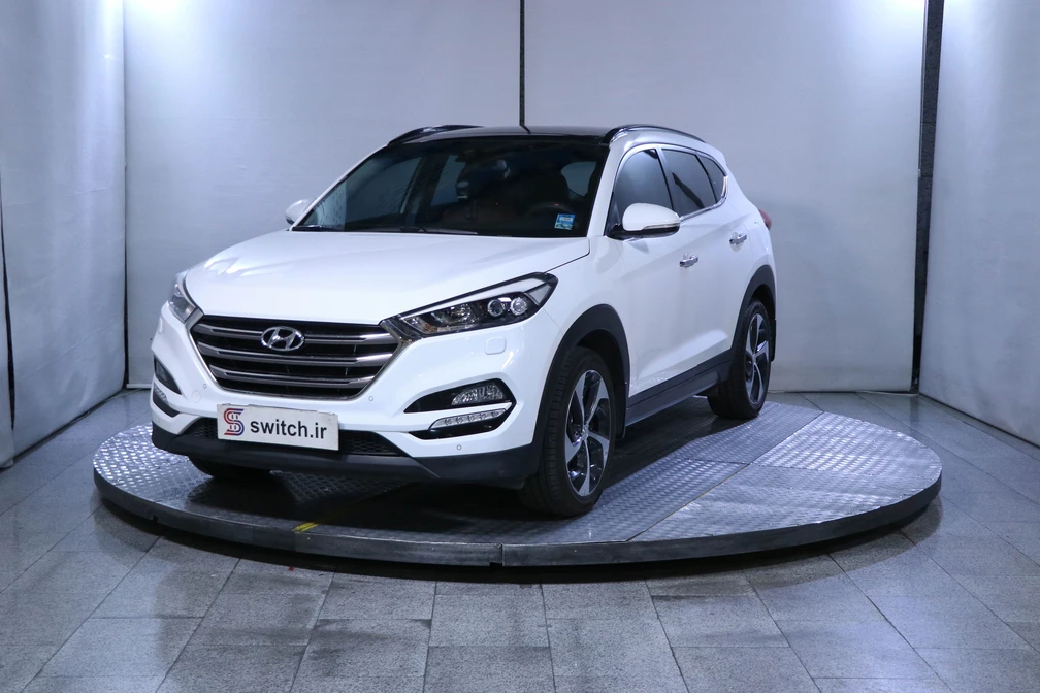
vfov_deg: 27.3
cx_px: 520
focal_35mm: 50
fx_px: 1430
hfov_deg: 40.0
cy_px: 346
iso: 1600
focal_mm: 33
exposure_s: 1/50
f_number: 4.5
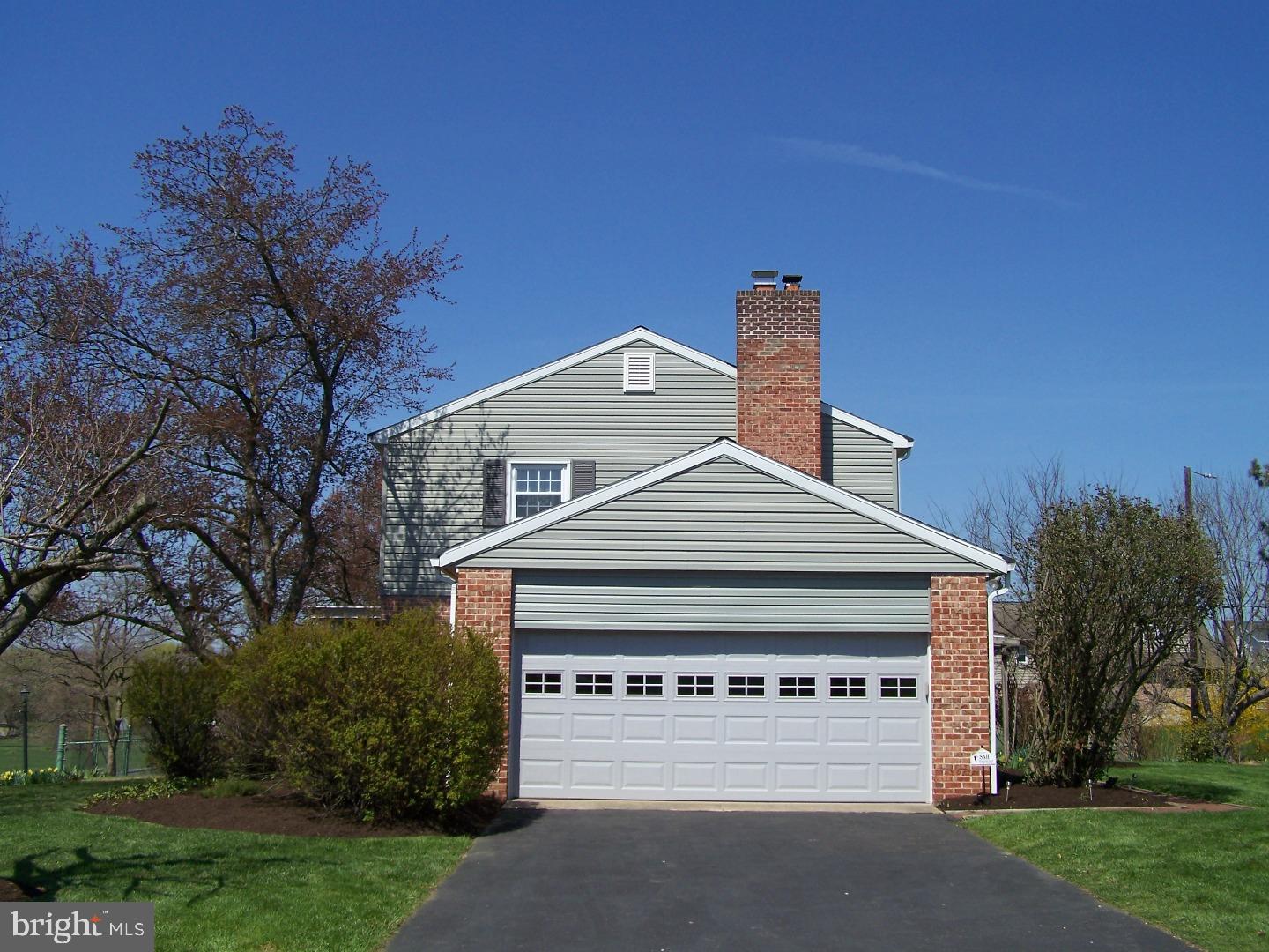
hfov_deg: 49.0
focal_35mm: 38
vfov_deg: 37.7
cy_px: 476
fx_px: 1393
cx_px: 634
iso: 64
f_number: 4
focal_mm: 6.3
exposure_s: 1/640
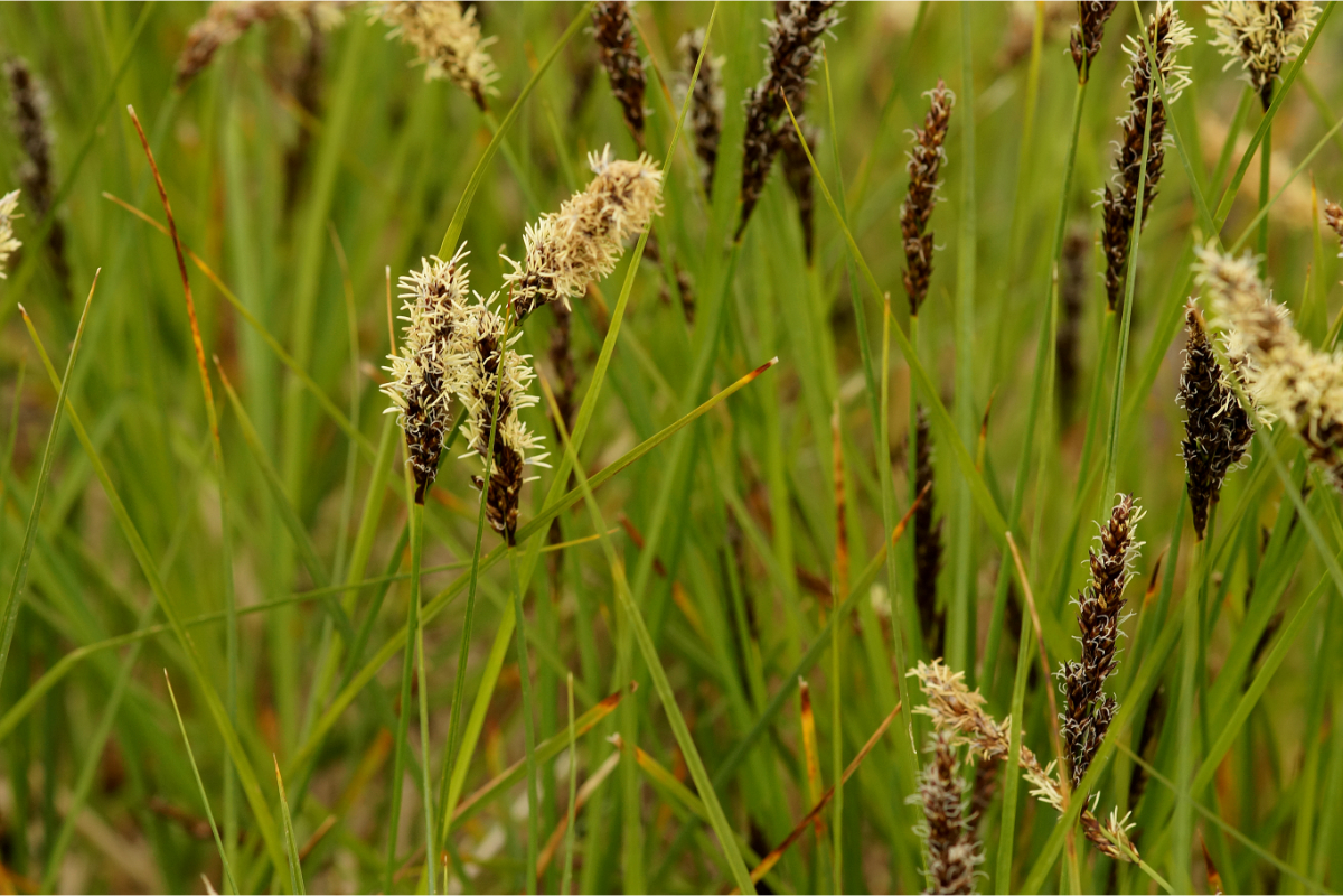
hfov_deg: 13.7
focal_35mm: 150
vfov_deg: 9.1
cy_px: 448
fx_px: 5595
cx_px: 672
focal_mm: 100
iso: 500
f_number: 6.3
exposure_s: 1/160
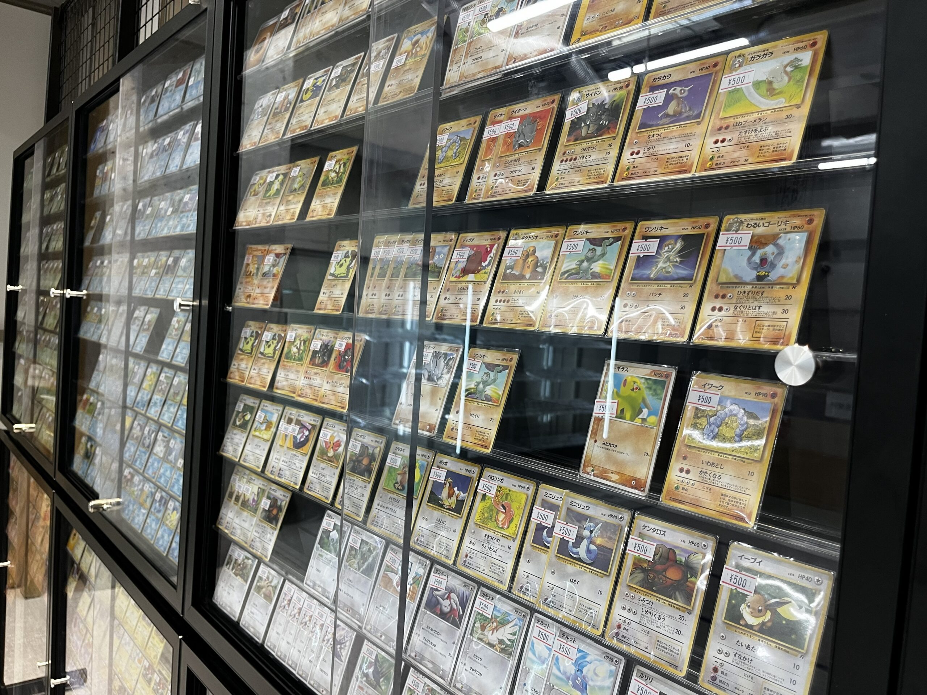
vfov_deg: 53.1
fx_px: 696
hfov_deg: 67.3
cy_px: 348
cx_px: 464
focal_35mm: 26
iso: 125
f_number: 1.6
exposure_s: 1/50
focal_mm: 5.1
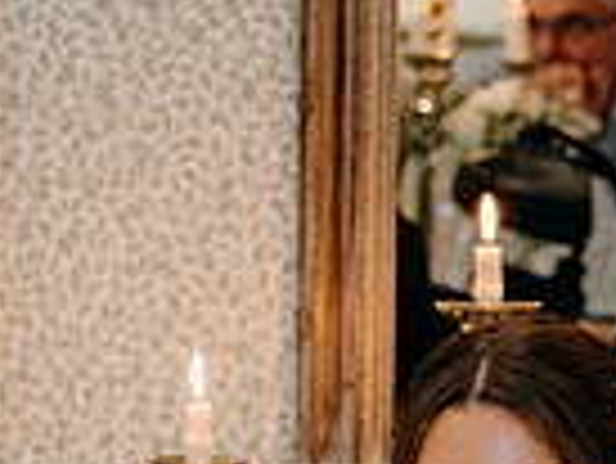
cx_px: 544
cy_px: 858
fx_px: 7623
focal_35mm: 428
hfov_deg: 4.6
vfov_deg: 3.5
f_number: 3.5
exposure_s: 1/160
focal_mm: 70
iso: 2500
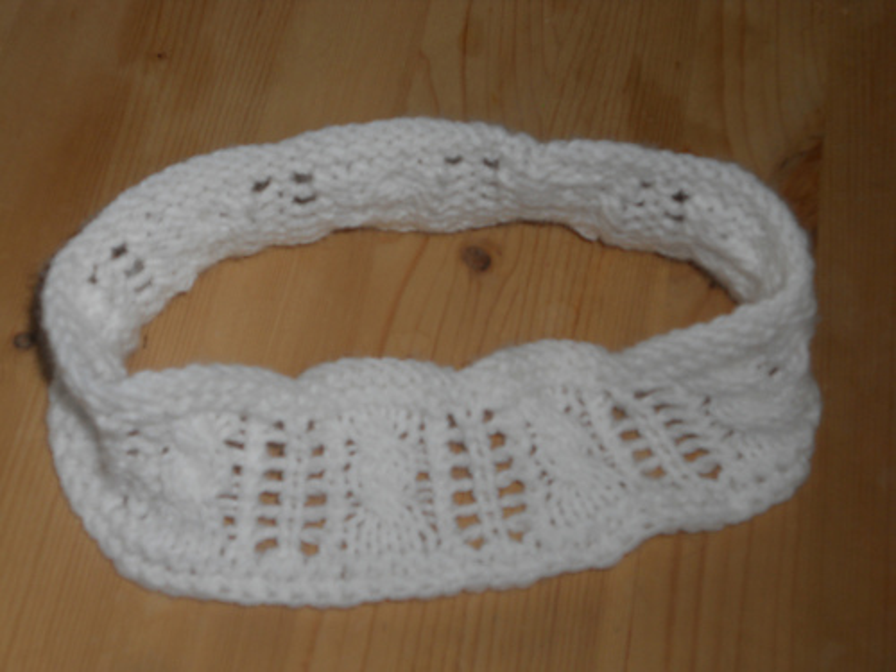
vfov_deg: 27.0
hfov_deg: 35.5
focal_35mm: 54
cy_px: 336
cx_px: 448
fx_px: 1398
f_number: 4.8
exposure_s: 1/30
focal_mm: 9.8
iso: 80
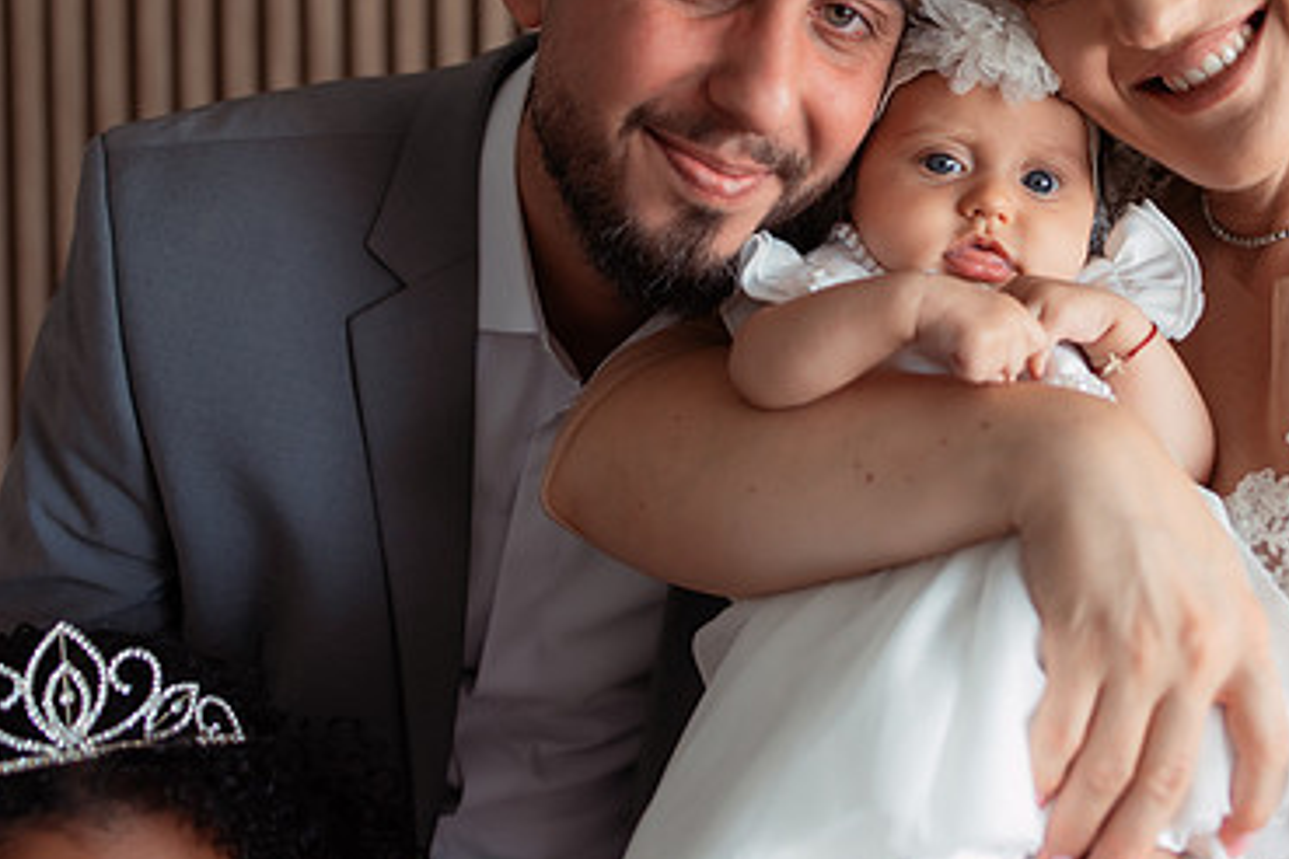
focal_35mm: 55
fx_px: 1969
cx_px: 954
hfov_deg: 35.5
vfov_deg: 24.4
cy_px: 218
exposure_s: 1/200
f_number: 2.5
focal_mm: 35
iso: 400
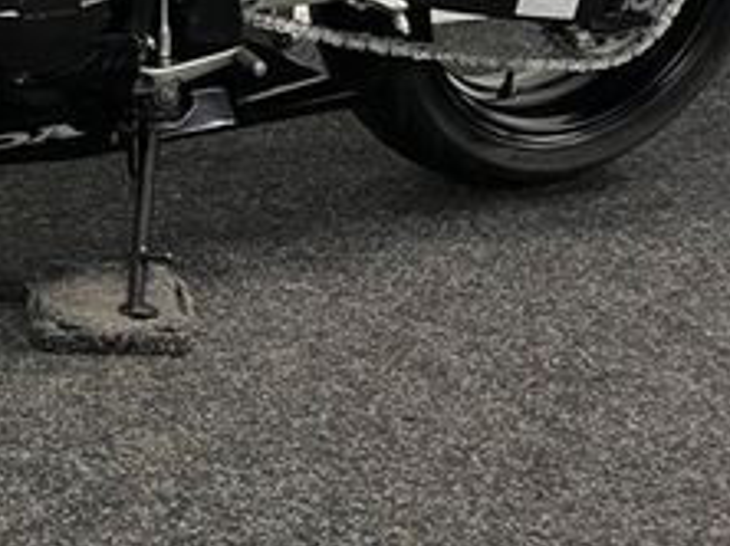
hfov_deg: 24.0
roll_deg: +1.3
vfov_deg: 17.8
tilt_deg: -5.6
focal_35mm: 75
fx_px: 1580
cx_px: -109
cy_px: -237
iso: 125
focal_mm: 5.1
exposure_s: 1/50
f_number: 1.6
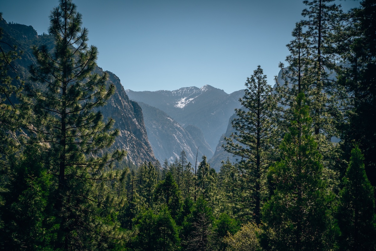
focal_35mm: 75
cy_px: 126
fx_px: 783
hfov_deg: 27.0
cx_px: 188
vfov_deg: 18.2
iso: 100
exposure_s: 1/1600
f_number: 5
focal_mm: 75
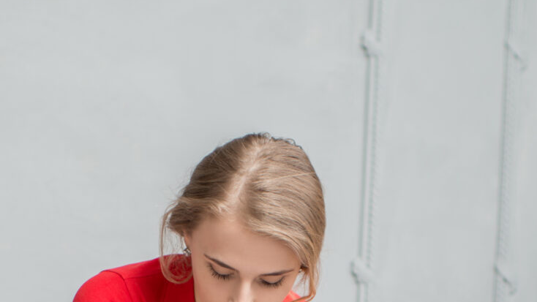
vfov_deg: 9.0
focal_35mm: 128
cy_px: 569
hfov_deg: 16.8
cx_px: 275
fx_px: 1823
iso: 250
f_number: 2.2
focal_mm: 35
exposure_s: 1/160
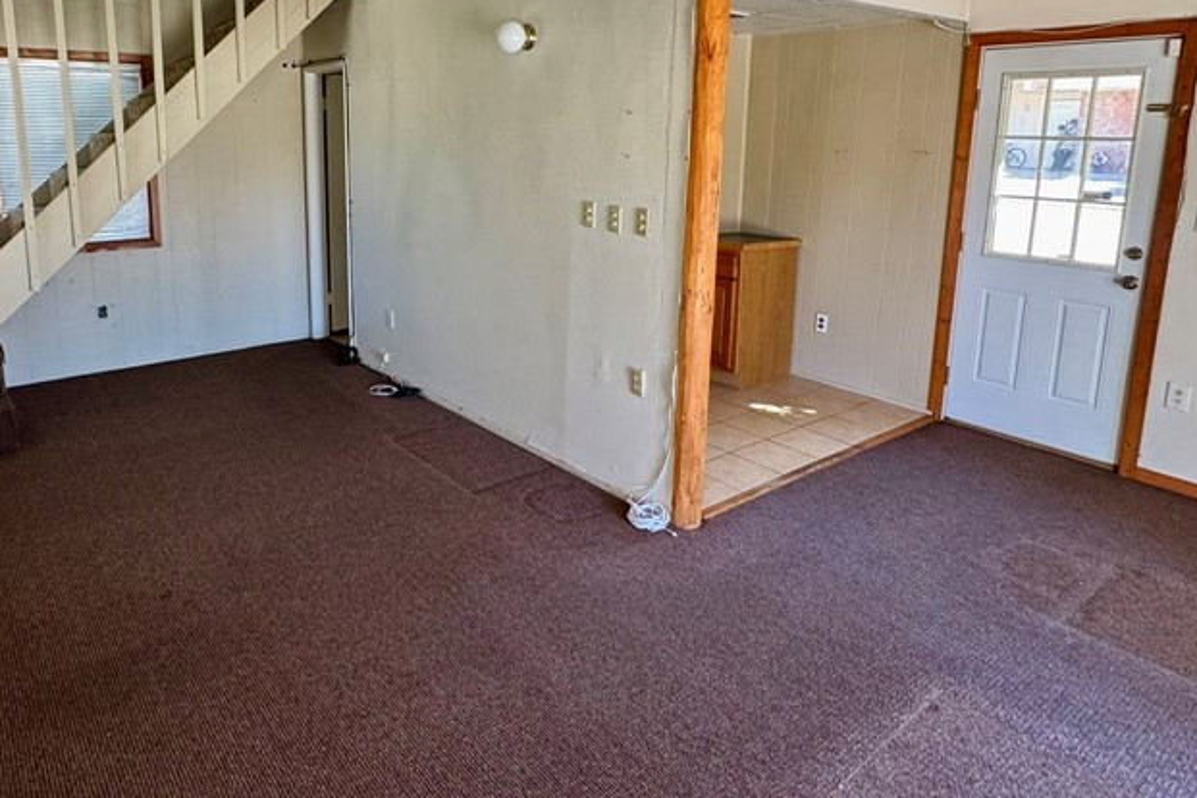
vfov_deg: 52.0
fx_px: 798
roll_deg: -0.7
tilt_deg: -9.6
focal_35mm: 24
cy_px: 258
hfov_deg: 73.1
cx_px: 493
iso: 250
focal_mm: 2.22
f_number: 2.2
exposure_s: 1/99
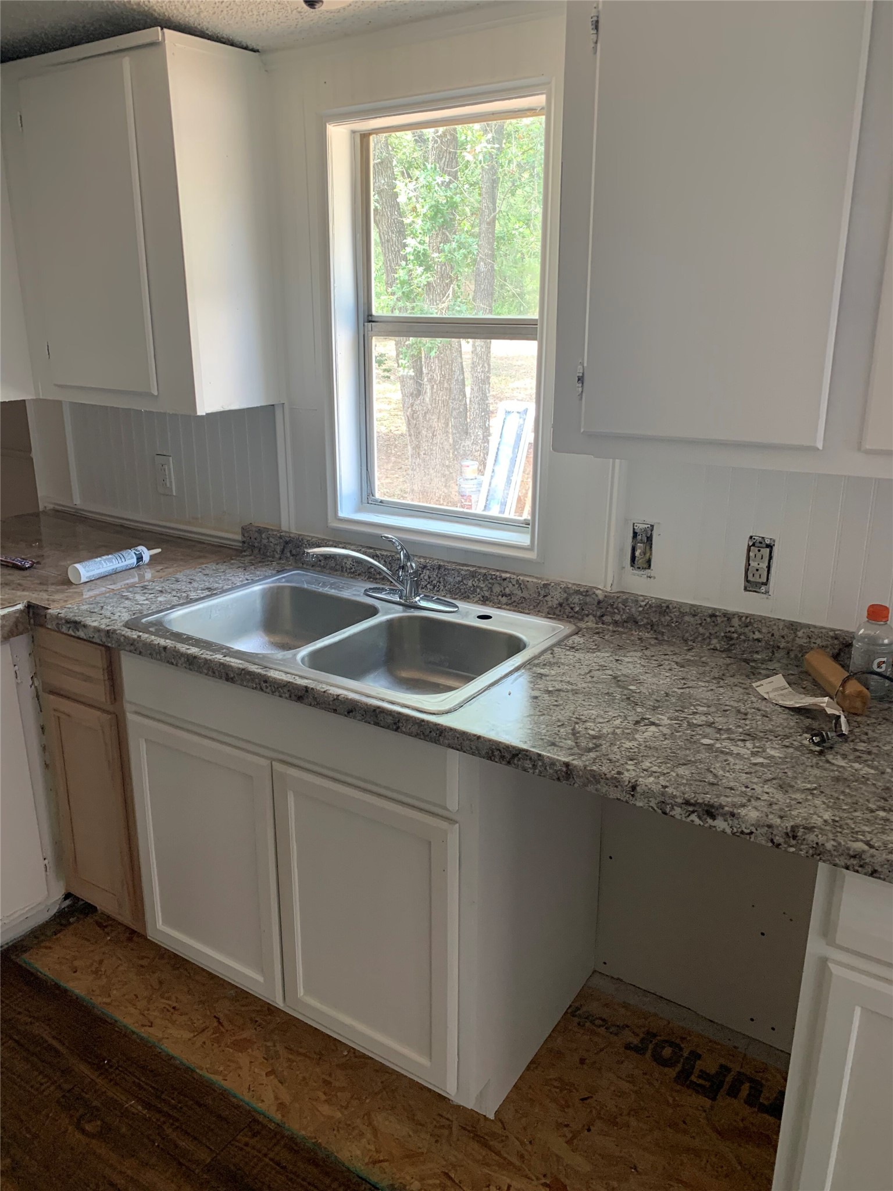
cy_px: 596
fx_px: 894
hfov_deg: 53.1
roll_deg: -0.1
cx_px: 446
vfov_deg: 67.3
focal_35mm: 26
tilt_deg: -19.5
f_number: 1.8
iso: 100
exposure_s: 1/60
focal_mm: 4.25
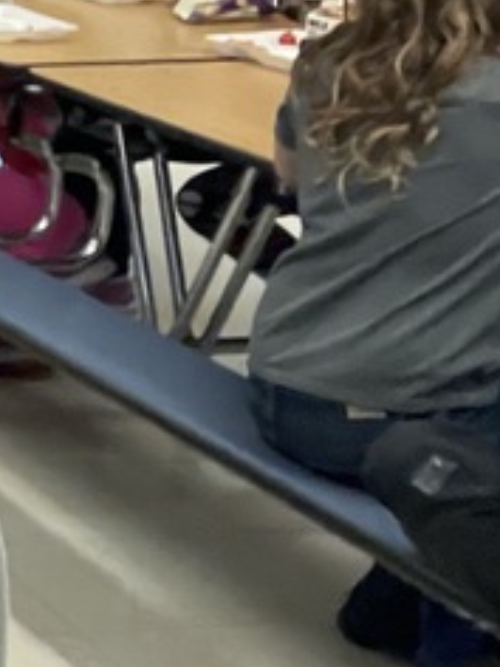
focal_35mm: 100
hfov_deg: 10.8
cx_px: -938
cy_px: 85
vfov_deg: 19.3
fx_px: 1926
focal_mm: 2.71
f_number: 2.2
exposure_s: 1/40
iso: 400
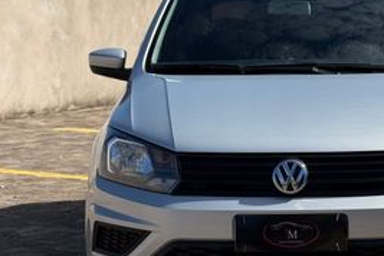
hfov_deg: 22.9
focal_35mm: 88
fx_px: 939
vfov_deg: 15.5
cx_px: 288
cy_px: 125
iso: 80
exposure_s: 1/6024
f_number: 1.78
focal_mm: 6.76
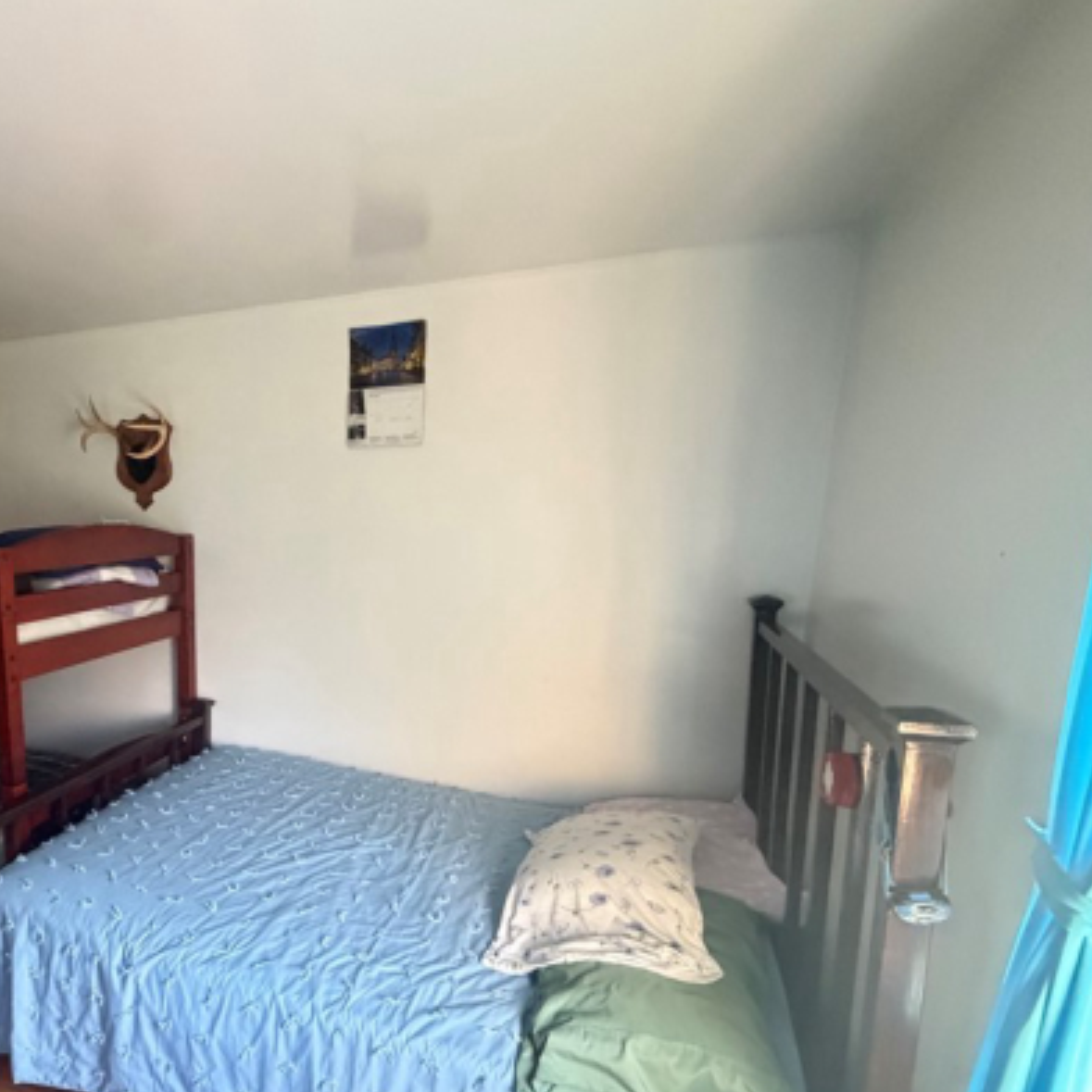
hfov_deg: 67.1
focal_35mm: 21
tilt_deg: -11.5
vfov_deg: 71.5
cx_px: 260
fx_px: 749
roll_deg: +0.2
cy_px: 647
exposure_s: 1/60
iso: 1000
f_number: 2.2
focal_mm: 2.22
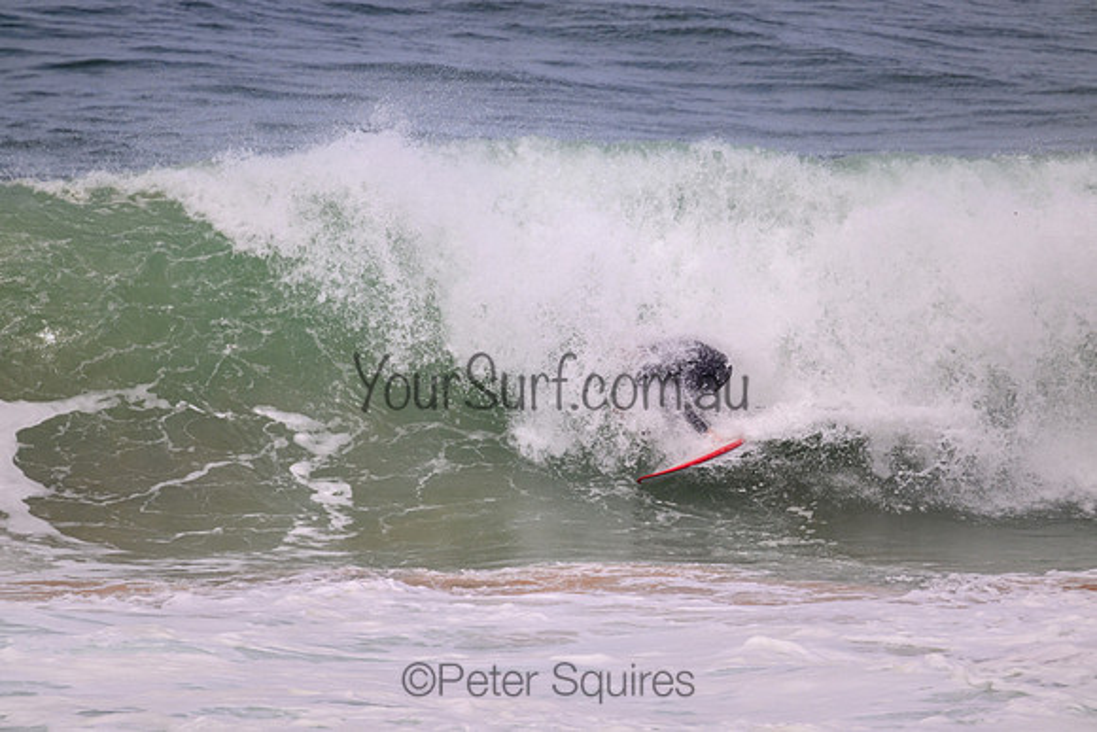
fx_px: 24382
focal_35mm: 800
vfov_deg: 1.7
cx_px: 548
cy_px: 366
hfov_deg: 2.6
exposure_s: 1/2000
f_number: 11
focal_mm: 800
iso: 720
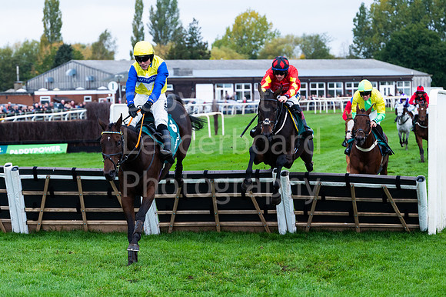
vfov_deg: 10.7
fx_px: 1590
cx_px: 197
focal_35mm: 128
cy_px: 130
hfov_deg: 16.0
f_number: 4
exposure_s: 1/1000
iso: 1000
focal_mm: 104
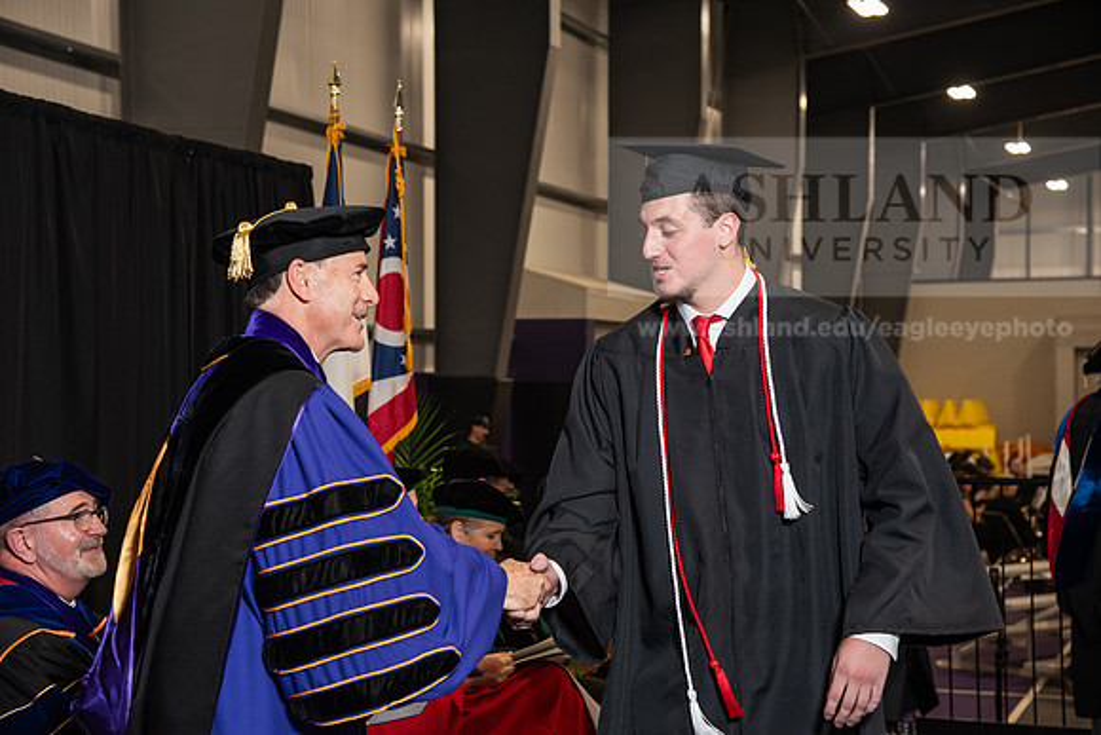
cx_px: 550
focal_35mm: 75
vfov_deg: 18.2
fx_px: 2294
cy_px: 368
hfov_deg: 27.0
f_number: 5.6
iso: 1600
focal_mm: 75
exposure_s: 1/125
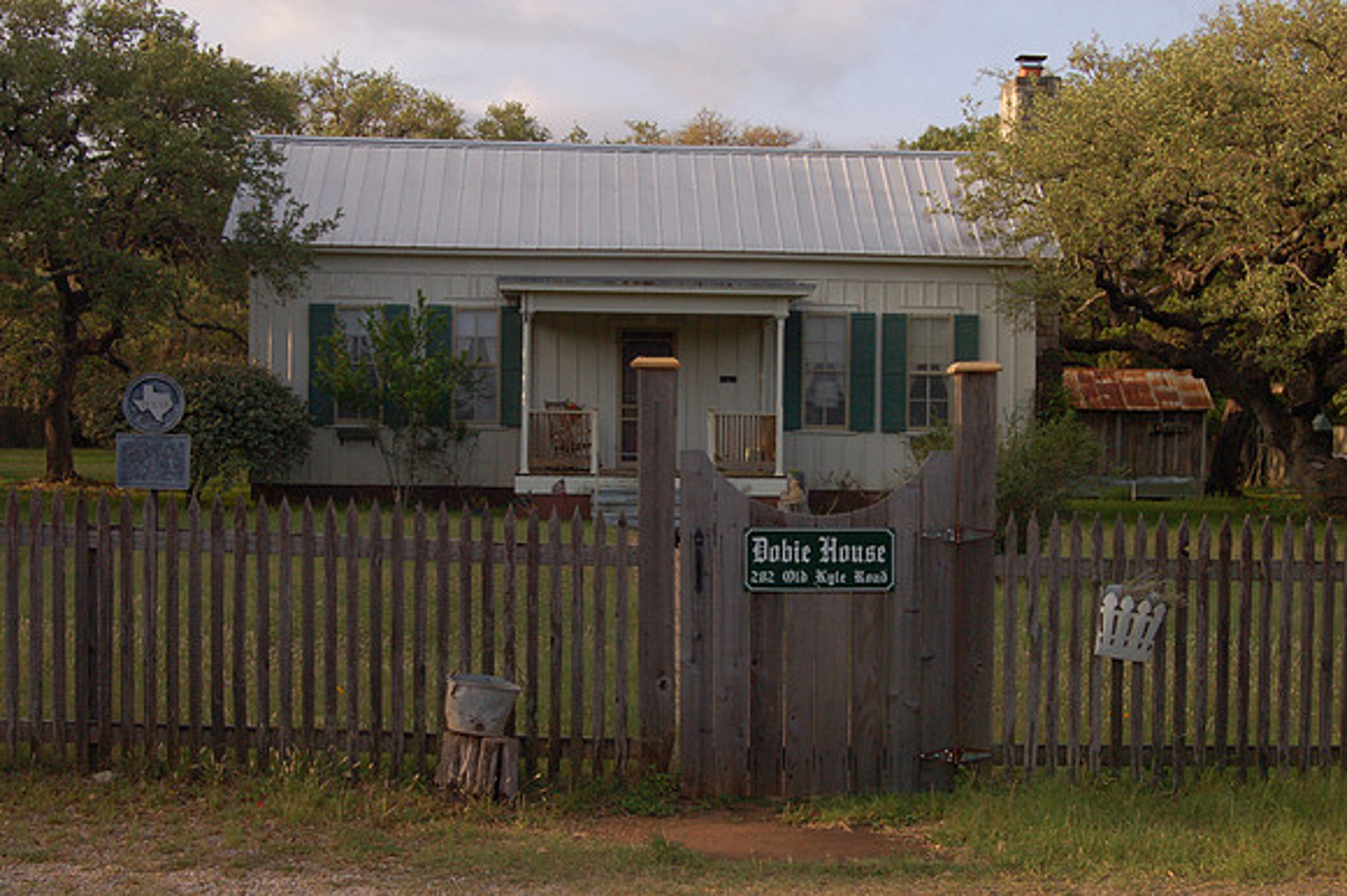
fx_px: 1907
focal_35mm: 51
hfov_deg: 38.9
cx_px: 674
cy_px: 448
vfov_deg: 26.5
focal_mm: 34
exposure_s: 1/250
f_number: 13
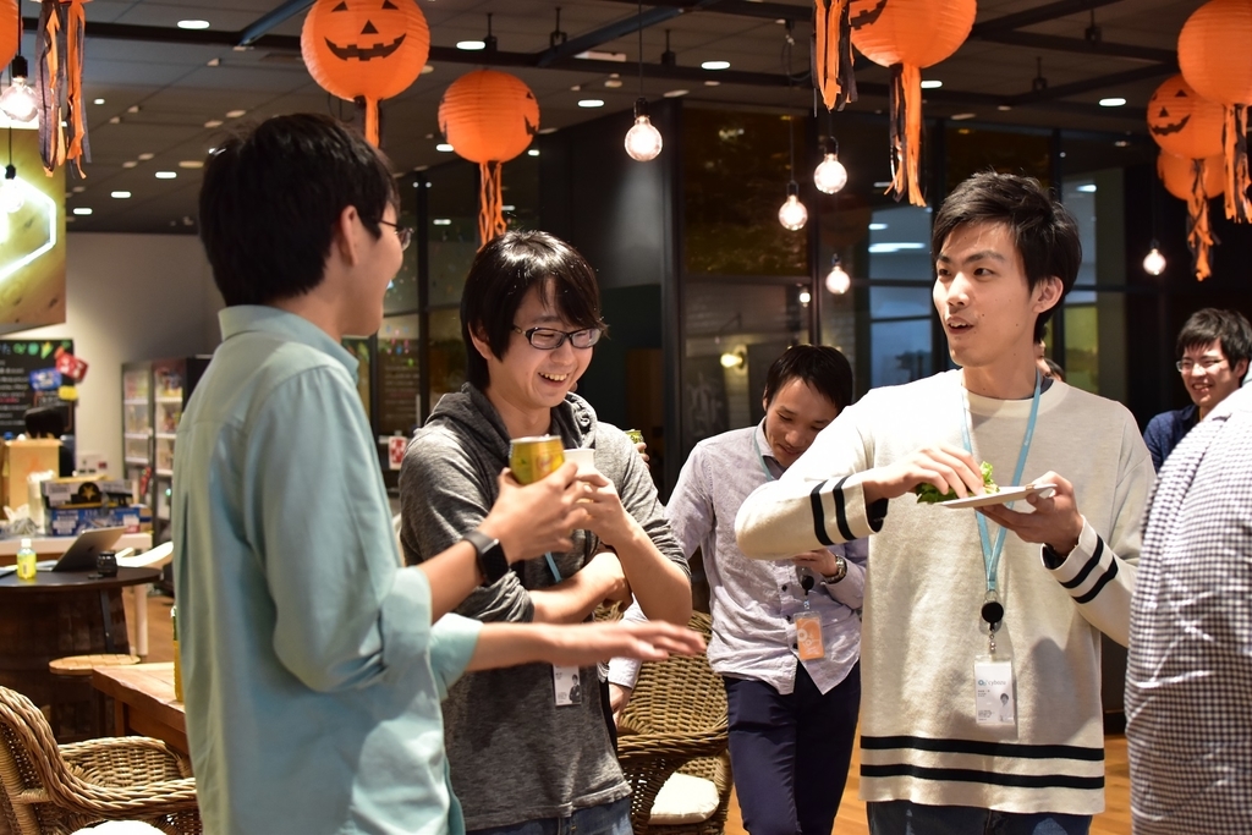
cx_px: 626
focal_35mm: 52
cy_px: 418
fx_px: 1826
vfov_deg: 25.8
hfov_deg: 37.8
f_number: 2.8
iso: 1250
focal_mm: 35
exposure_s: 1/80
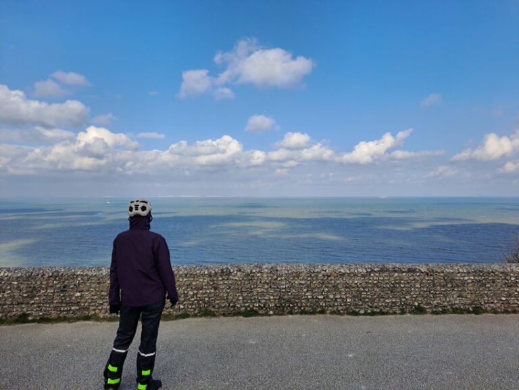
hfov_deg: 69.4
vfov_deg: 54.9
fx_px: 375
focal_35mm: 25
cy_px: 195
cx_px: 260
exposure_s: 1/1410
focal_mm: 4.65
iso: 32
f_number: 1.8
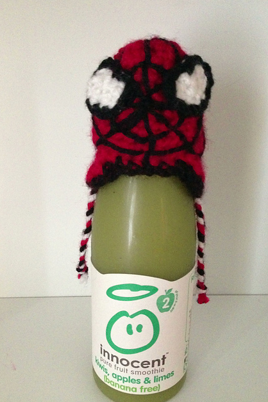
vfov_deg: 54.5
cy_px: 200
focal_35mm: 35
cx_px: 140
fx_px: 391
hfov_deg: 37.8
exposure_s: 1/15
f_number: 2.4
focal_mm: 4.13
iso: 640
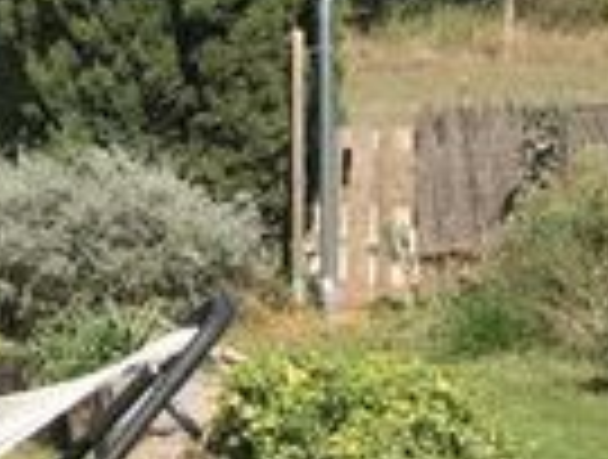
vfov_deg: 12.0
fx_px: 2184
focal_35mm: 124
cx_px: -594
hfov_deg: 13.6
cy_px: 81
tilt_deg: +3.4
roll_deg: +1.0
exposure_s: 1/2591
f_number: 1.8
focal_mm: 3.99
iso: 20
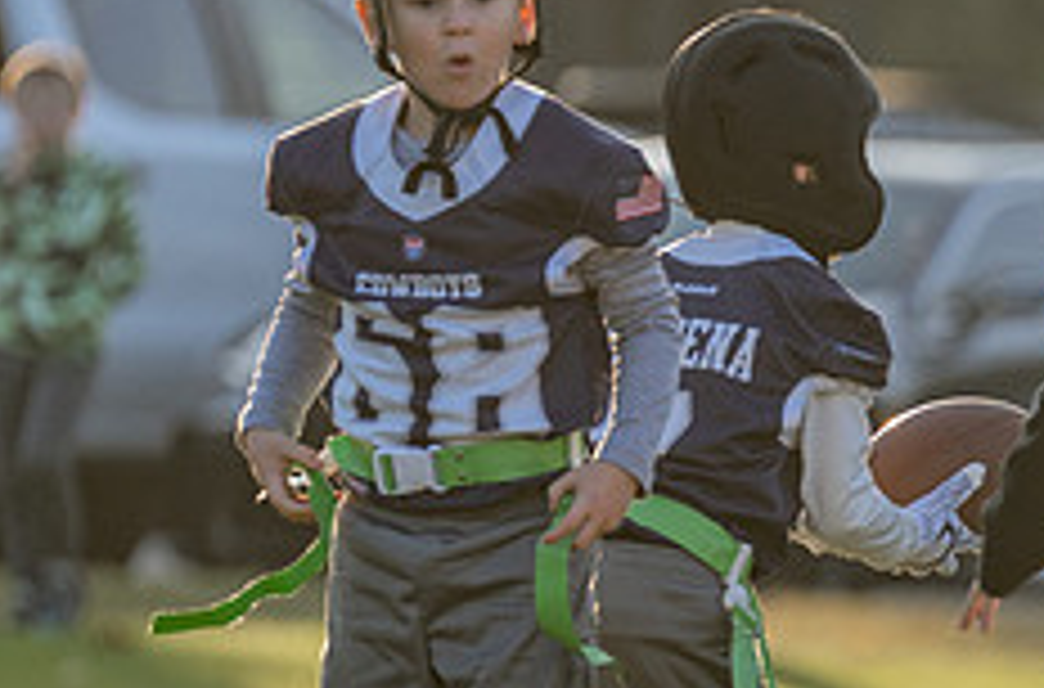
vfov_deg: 1.7
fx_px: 23468
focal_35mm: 812
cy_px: 644
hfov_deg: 2.5
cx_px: 1852
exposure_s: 1/1000
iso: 200
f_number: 2.8
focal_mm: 200
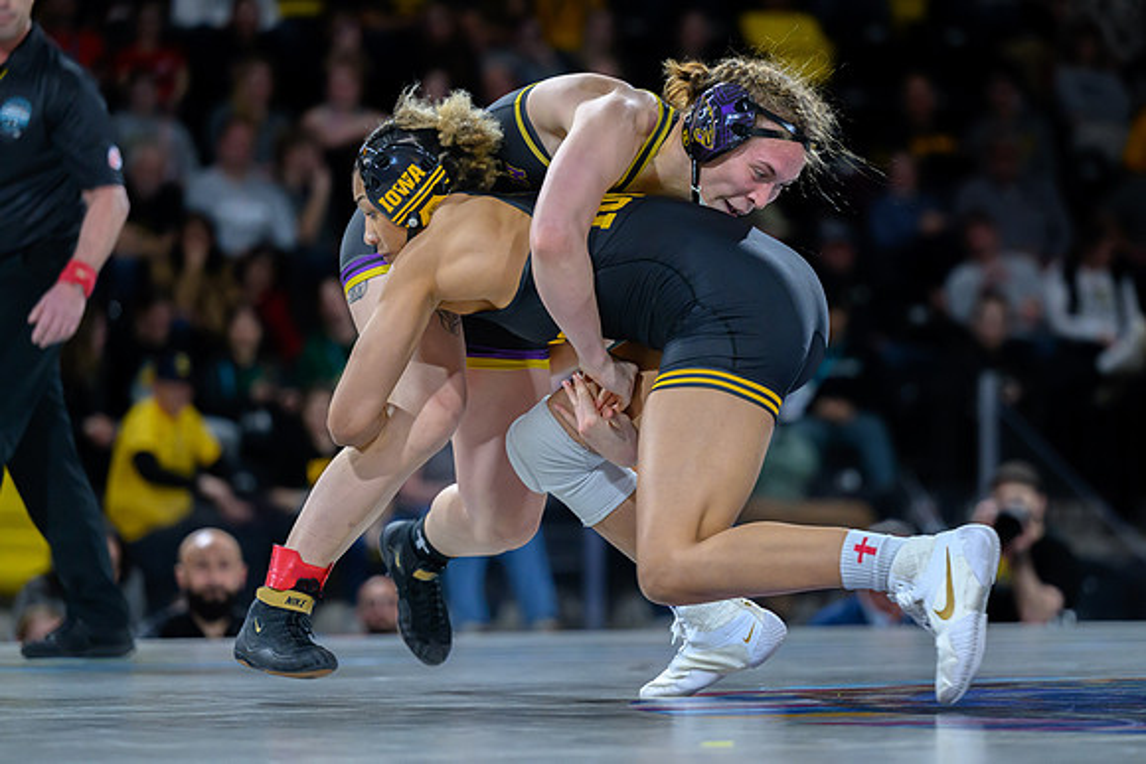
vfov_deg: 8.4
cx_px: 652
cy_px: 348
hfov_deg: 12.6
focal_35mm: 163
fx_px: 5191
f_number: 2.8
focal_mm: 135
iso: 3600
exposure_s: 1/800
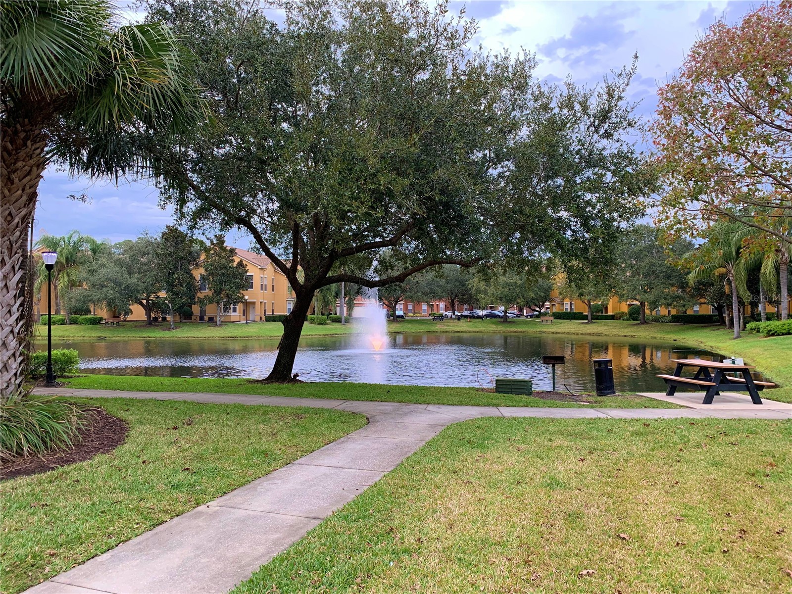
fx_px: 595
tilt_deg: +2.0
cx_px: 396
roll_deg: -0.8
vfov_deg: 53.1
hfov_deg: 67.3
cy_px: 297
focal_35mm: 26
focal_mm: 4.25
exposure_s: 1/116
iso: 100
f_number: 1.8
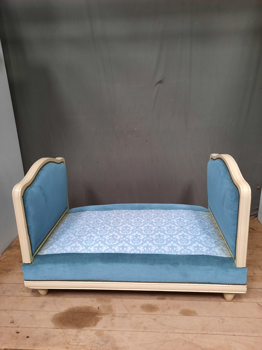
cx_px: 131
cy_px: 175
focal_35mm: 25
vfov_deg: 69.4
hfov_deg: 54.9
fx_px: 252
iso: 400
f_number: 2
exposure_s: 1/33
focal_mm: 4.6
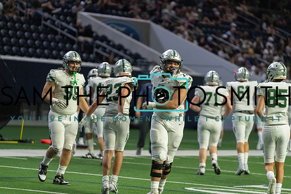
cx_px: 146
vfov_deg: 6.9
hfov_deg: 10.3
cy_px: 97
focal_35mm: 200
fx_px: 1617
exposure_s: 1/1250
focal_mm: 200
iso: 6400
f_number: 2.8
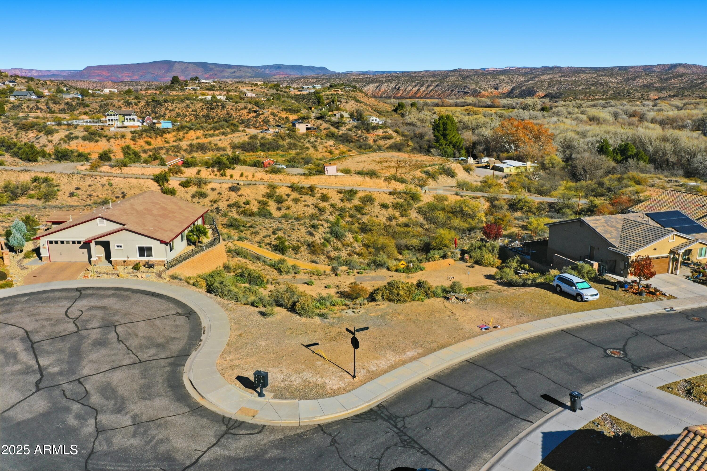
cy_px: 236
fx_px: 550
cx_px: 354
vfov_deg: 46.4
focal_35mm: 28
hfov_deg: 65.5
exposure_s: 1/1600
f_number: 7.1
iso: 100
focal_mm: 10.3
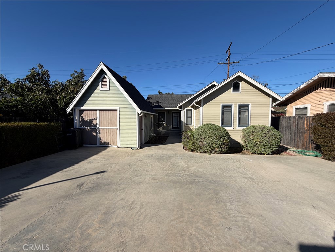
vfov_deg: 85.7
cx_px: 168
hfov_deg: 102.1
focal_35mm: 14
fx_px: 135
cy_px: 126
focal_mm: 2.22
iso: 20
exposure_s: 1/985
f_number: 2.2
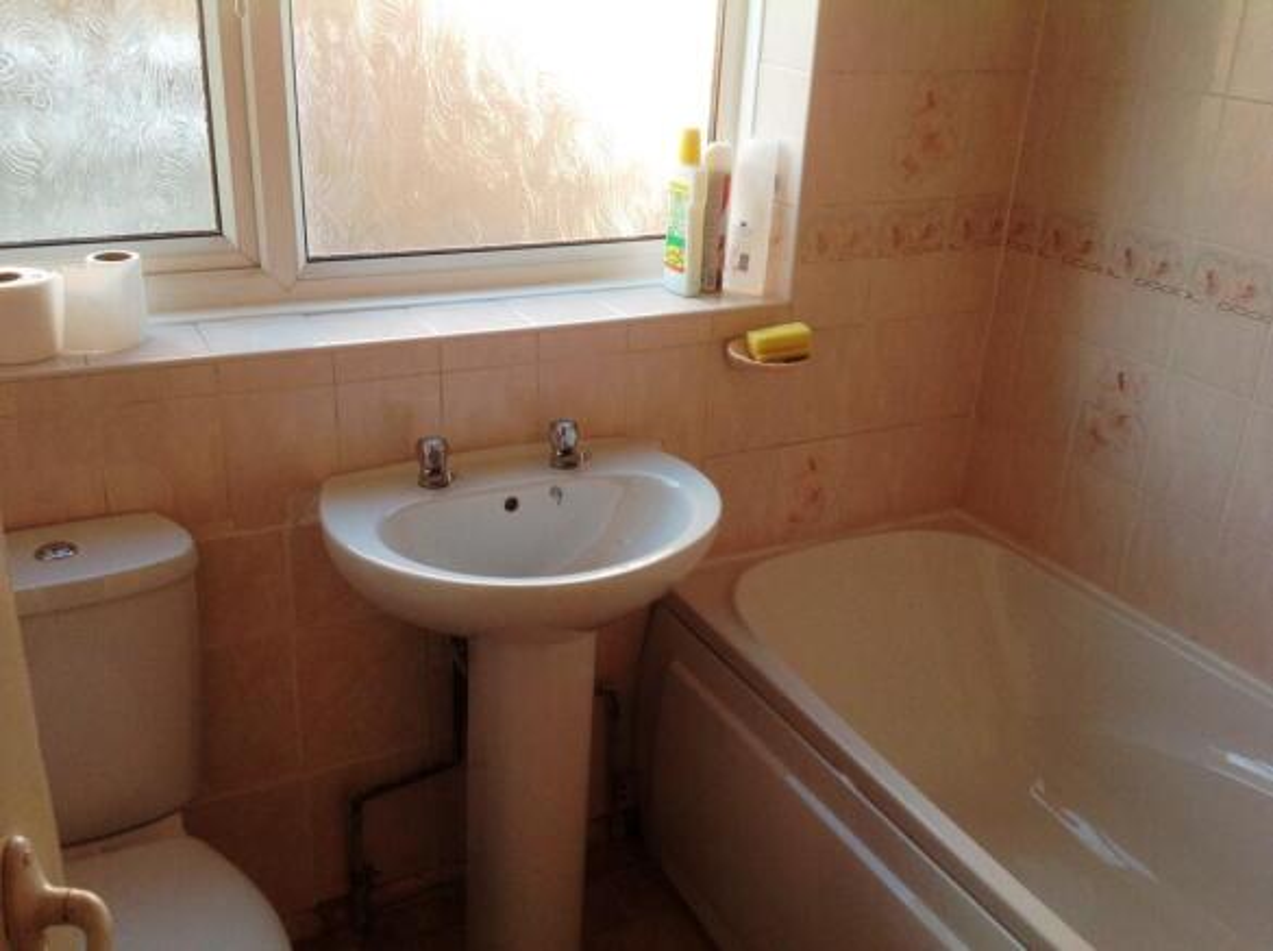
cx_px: 636
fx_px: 1285
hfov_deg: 52.7
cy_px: 476
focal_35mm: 35
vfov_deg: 40.6
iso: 100
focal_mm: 4.28
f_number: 2.4
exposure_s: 1/120
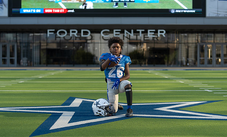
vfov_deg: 17.5
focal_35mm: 73
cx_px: 114
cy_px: 75
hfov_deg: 28.5
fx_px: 446
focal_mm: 70
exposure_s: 1/640
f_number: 2.8
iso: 100
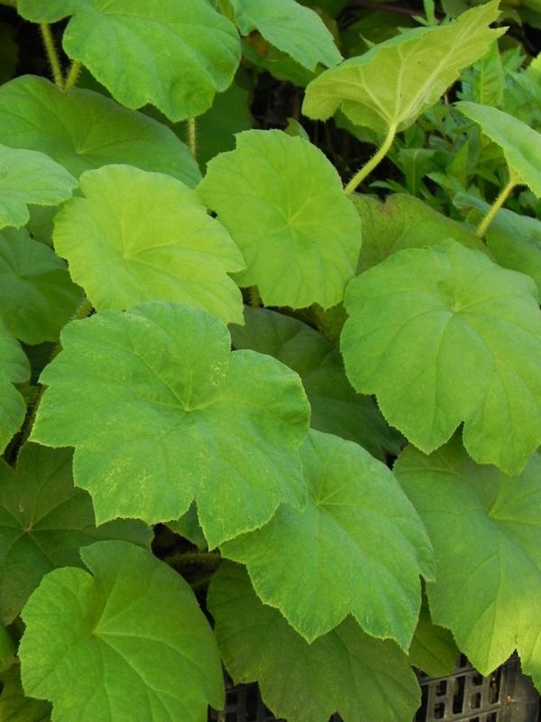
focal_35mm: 247
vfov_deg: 8.0
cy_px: 361
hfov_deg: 6.0
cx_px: 270
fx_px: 5147
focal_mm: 44
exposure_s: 1/40
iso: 160
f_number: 5
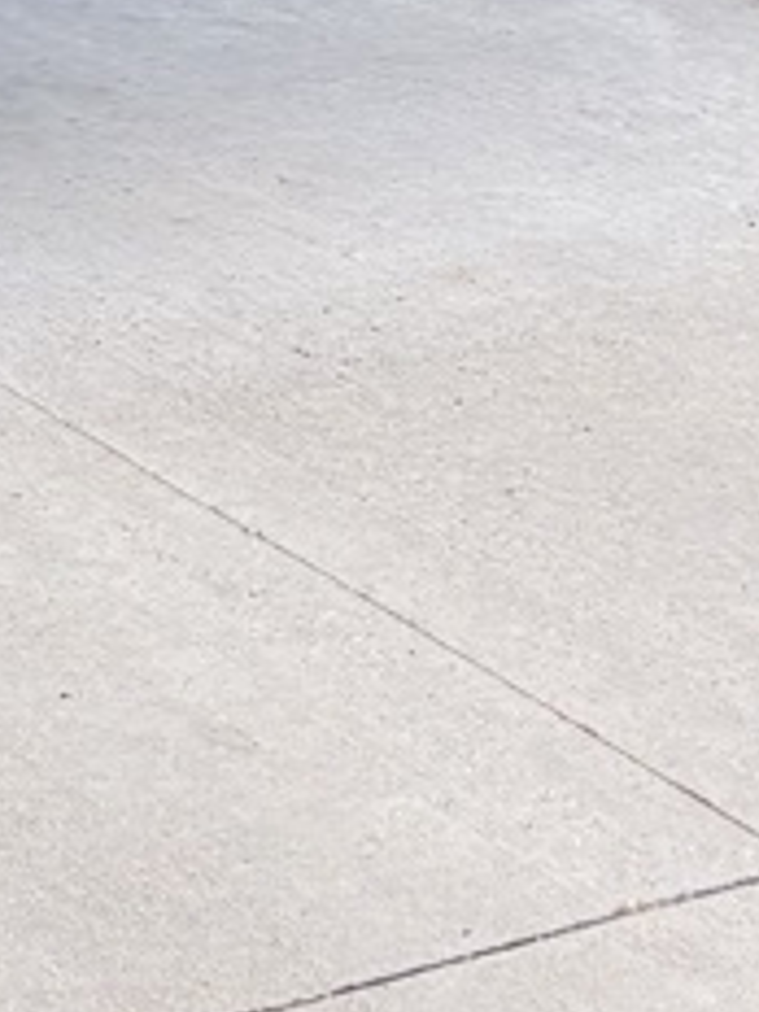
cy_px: -1592
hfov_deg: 8.2
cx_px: -451
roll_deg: +1.3
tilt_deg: +6.3
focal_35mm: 176
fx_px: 5145
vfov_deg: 9.7
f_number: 1.6
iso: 50
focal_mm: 5.96
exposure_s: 1/773
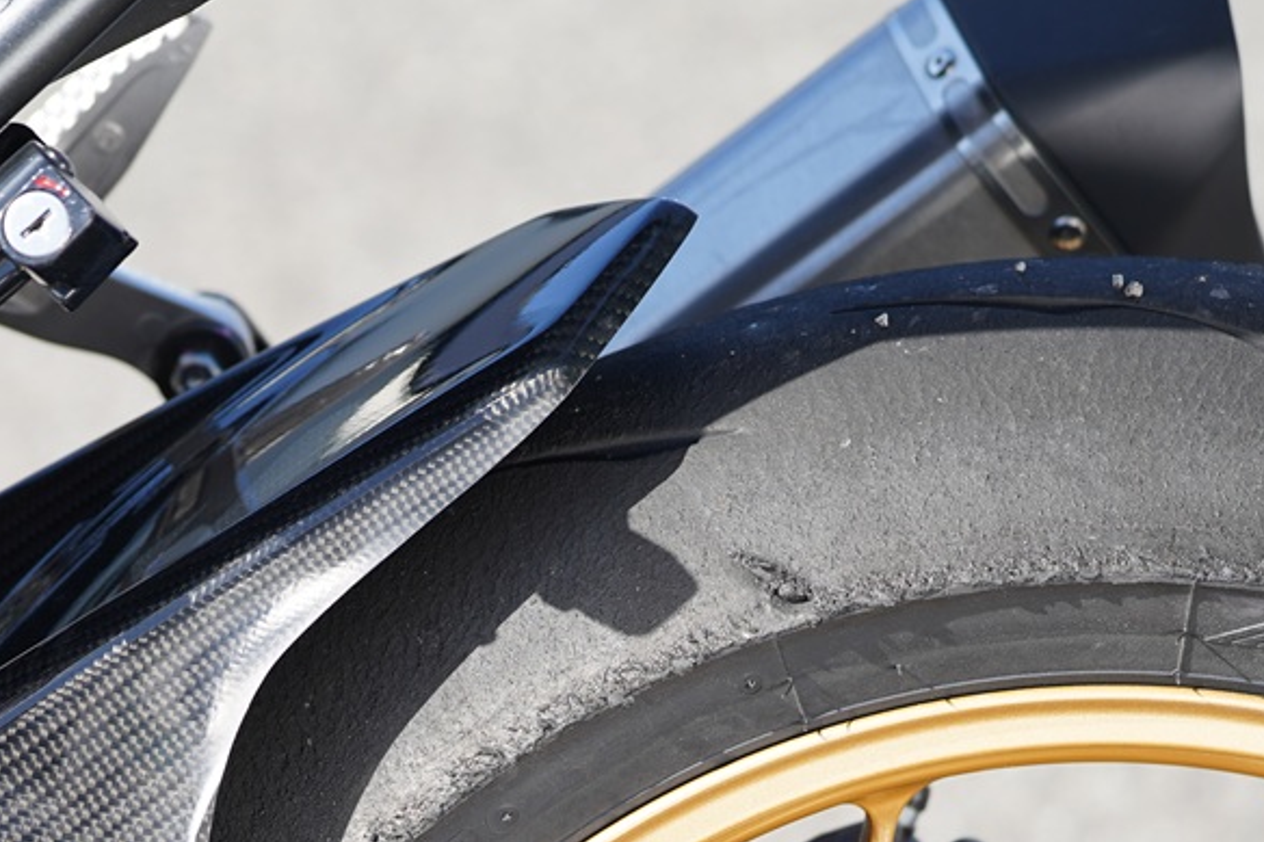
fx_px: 11969
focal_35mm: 341
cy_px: 842
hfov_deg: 6.0
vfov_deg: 4.0
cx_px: 292
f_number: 5.6
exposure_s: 1/200
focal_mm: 166
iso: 100
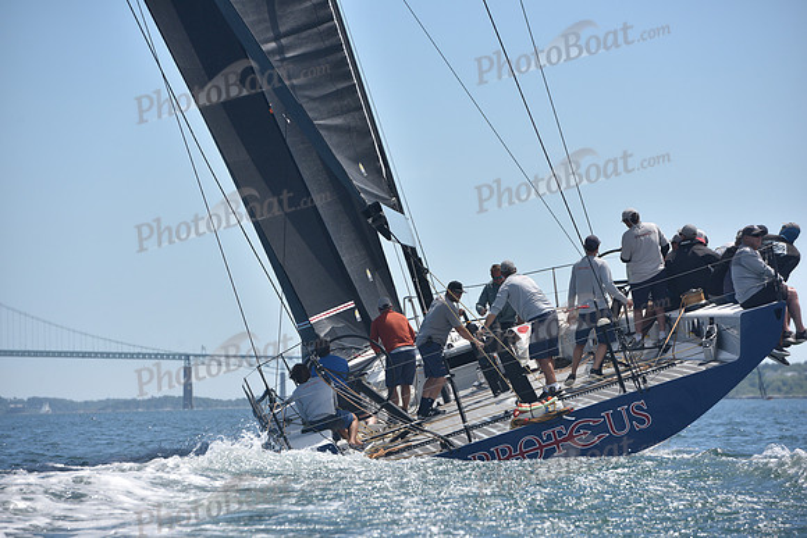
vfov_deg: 7.2
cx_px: 404
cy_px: 269
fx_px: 4260
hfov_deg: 10.8
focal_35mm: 190
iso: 320
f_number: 6.3
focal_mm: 190
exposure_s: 1/800
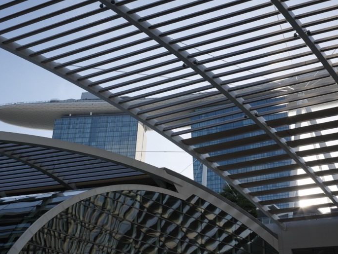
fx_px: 400
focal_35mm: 41
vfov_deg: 35.1
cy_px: 143
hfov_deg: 45.8
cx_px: 179
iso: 200
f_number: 11
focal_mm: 28
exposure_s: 1/160
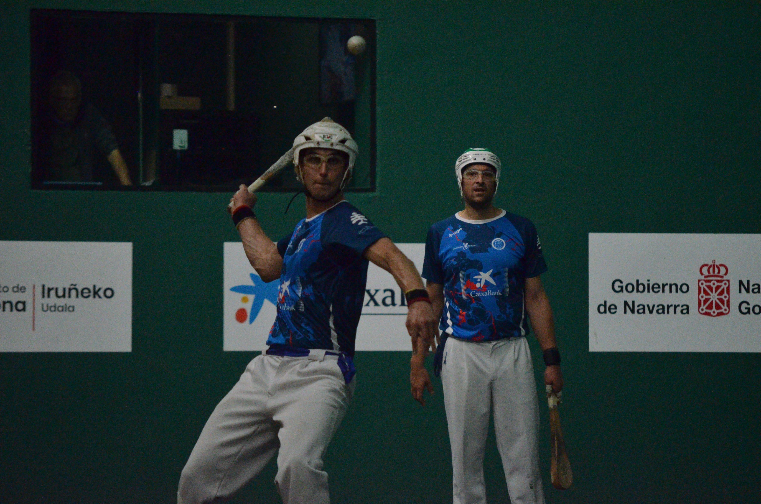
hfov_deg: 6.9
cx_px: 380
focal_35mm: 300
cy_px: 252
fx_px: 6329
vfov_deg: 4.6
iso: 3200
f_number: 5.6
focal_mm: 200
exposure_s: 1/800
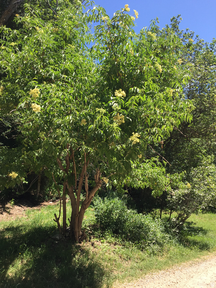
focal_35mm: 29
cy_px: 144
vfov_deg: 61.7
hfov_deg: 48.2
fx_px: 241
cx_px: 108
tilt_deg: +7.1
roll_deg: +1.8
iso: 32
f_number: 2.2
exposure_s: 1/791
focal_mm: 4.15
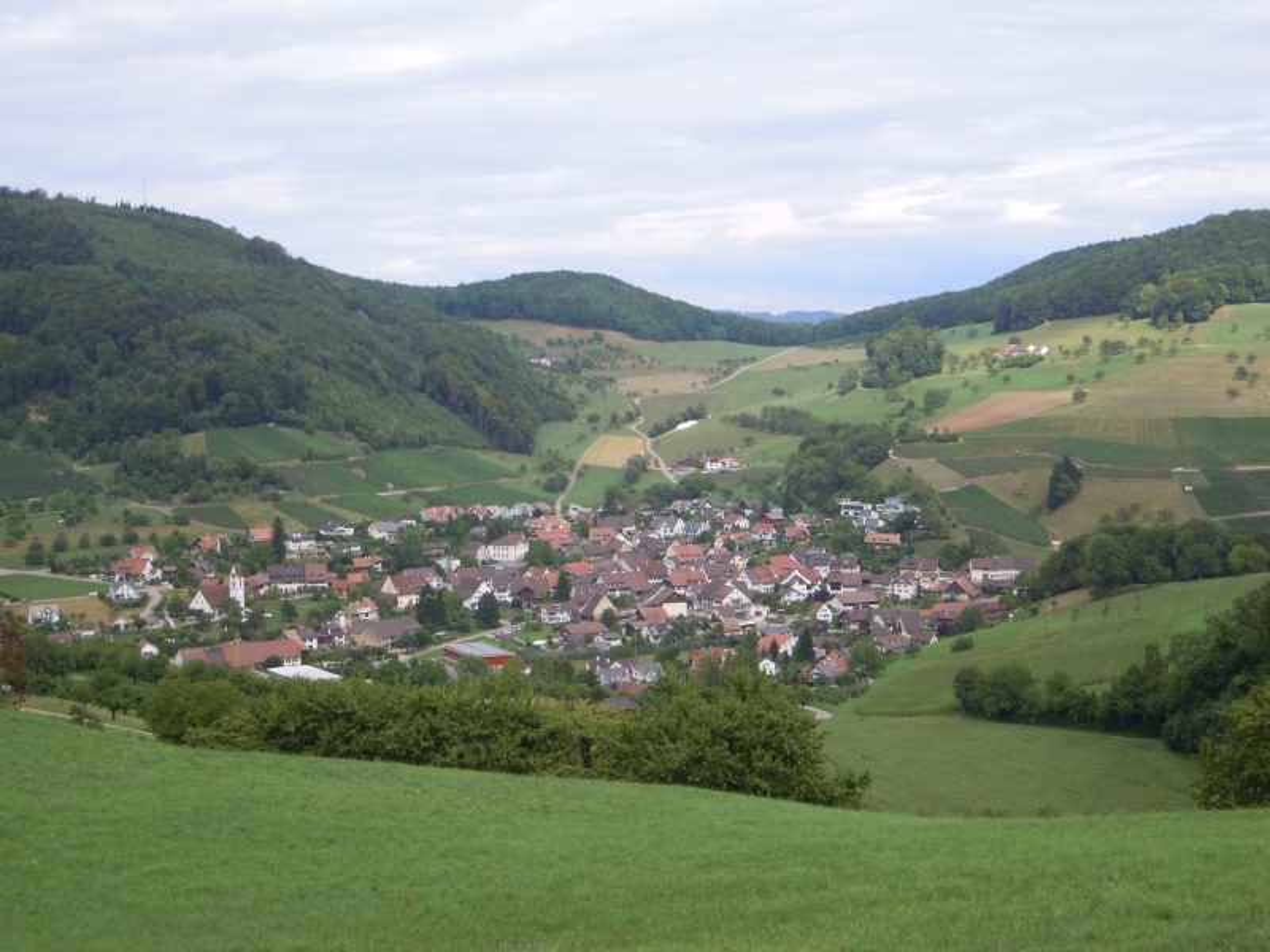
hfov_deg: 35.5
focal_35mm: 54
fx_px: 1981
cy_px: 476
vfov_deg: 27.0
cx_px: 635
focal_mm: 9.6
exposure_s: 1/800
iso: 100
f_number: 3.7
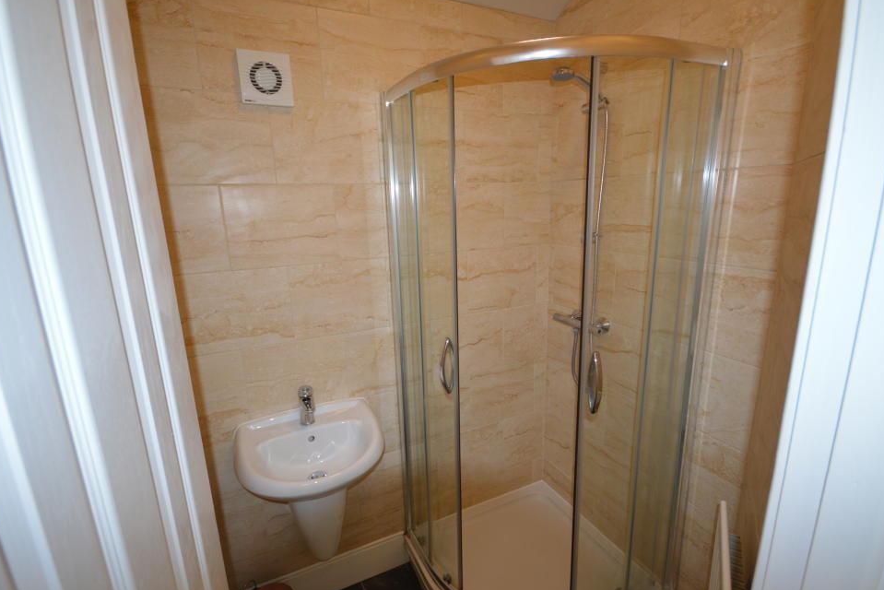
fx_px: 393
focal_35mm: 16
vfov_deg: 73.8
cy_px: 303
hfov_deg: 96.7
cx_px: 445
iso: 500
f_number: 4
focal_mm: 10
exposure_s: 1/60
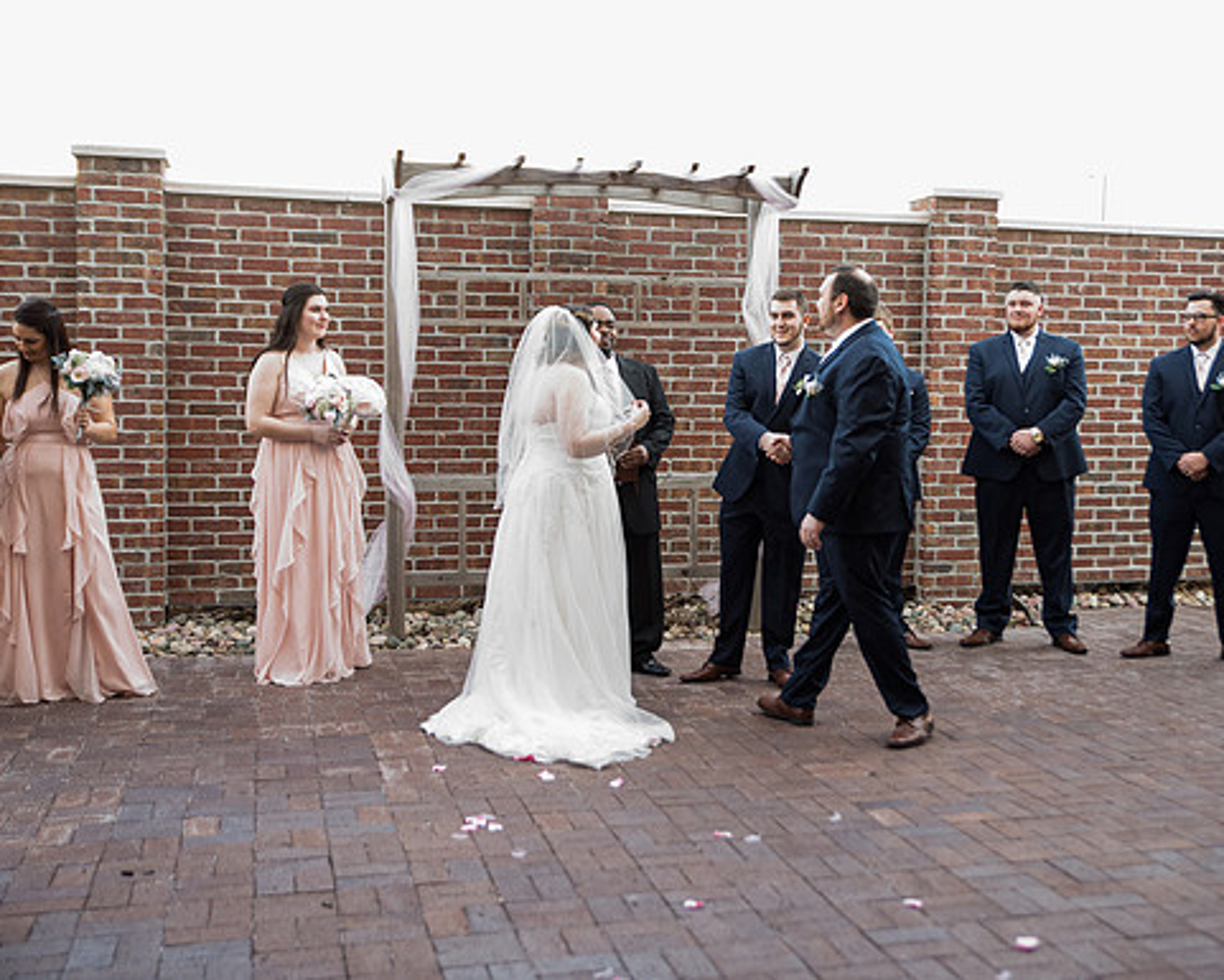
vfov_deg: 34.9
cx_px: 700
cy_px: 490
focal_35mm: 43
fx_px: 1558
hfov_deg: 42.8
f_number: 2.8
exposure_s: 1/200
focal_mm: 38
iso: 500
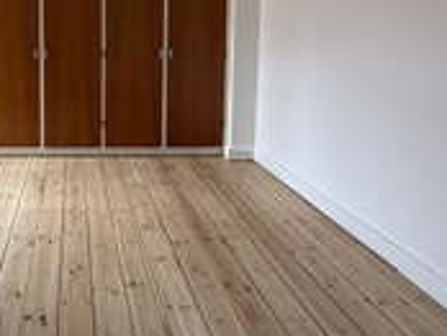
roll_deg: +0.4
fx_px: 388
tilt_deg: -4.0
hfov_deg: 54.8
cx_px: 76
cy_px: 49
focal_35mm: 30
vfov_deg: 43.7
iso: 200
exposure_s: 1/121
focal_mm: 2.22
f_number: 2.2
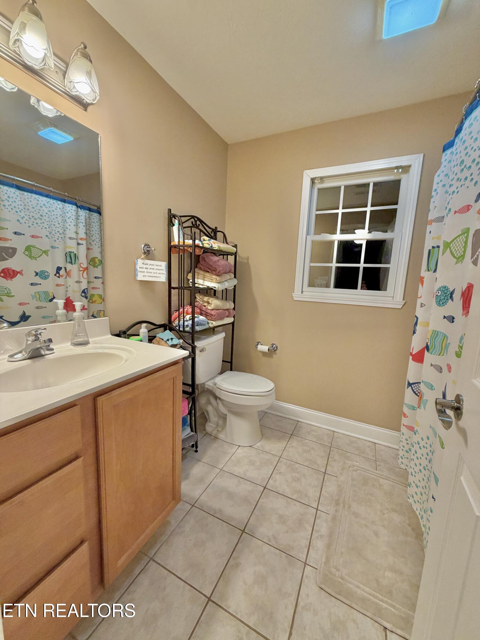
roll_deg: -3.1
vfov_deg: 102.1
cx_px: 240
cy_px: 320
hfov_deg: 85.7
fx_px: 259
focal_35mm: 14
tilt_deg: -8.2
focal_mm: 2.22
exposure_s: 1/60
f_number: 2.2
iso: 160
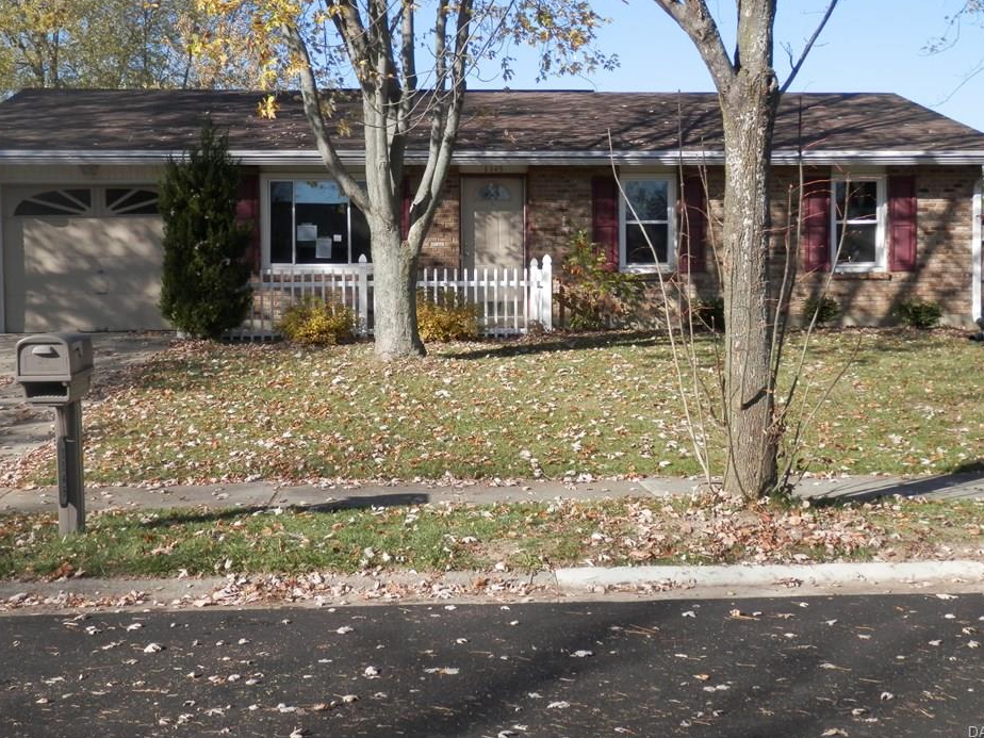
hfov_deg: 45.8
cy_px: 333
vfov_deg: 35.1
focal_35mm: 41
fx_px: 1165
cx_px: 468
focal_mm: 6.6
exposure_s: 1/500
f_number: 3.6
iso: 80
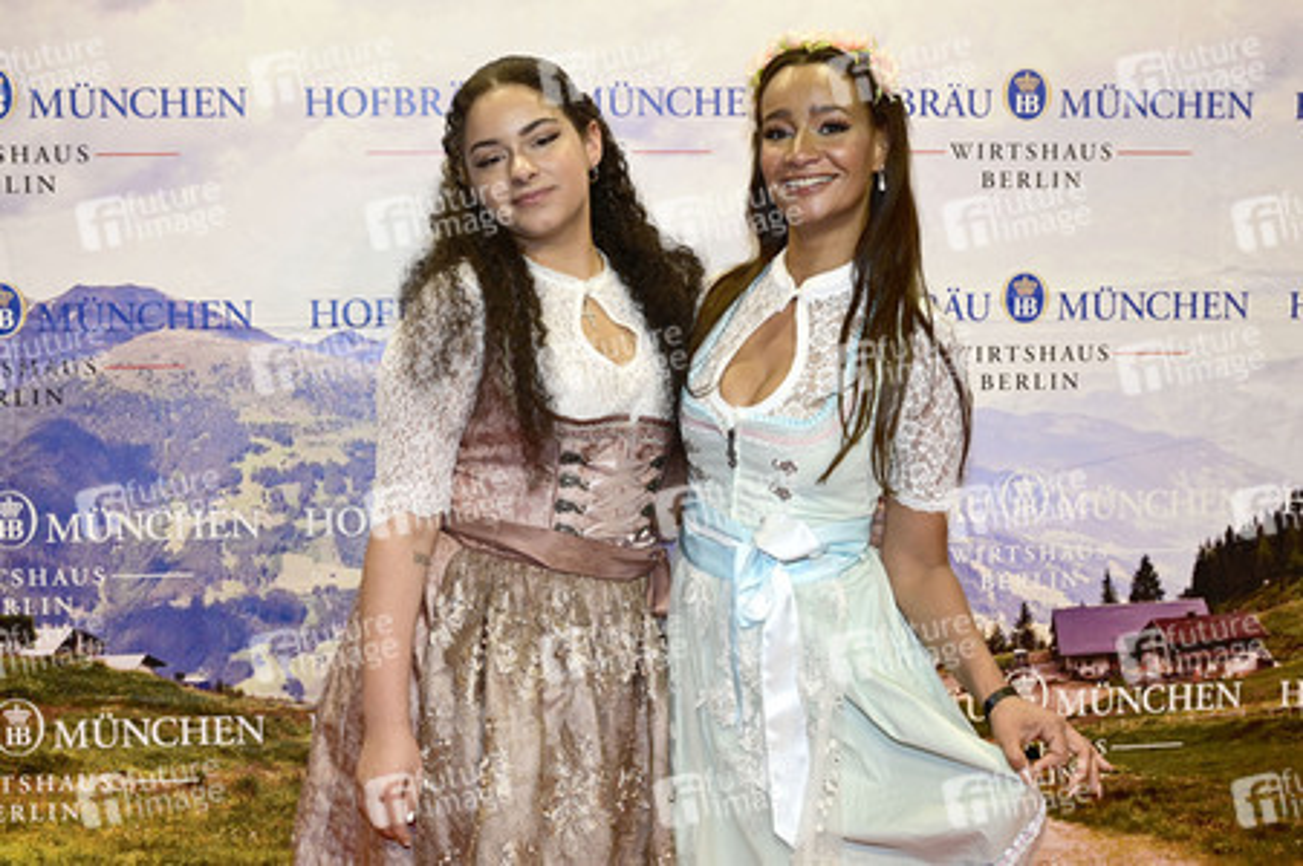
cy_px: 433
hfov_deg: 43.6
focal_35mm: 45
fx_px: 1628
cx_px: 652
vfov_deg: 29.8
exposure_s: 1/200
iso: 1000
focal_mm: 45
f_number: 5.6
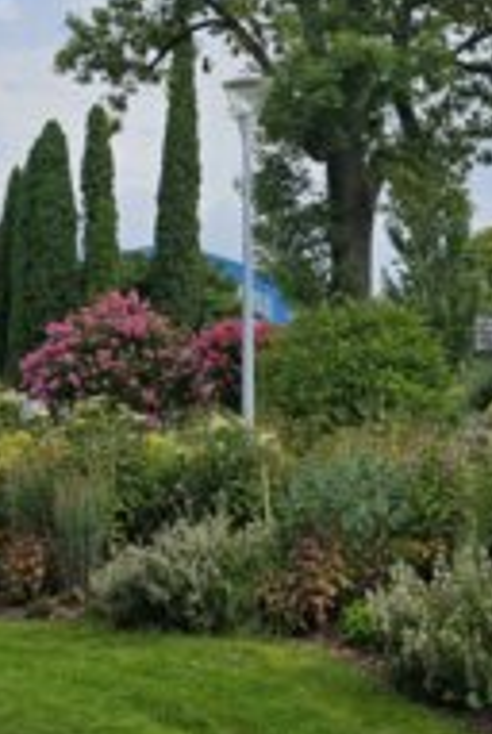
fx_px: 1021
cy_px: 169
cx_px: 292
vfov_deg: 38.4
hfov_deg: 27.0
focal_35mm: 50
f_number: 1.7
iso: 10
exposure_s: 1/580
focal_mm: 6.3
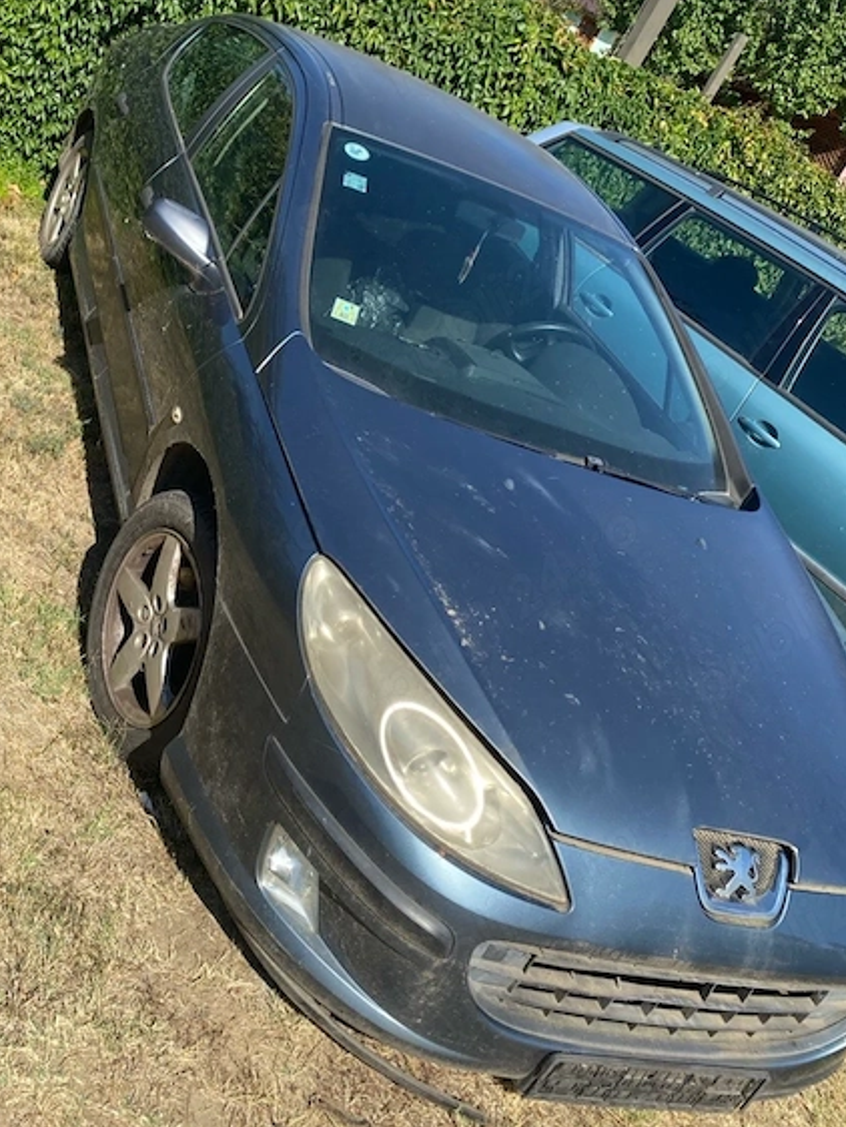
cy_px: 345
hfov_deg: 38.2
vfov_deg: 49.0
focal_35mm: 37
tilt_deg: -15.5
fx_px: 1205
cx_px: 277
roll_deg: -31.3
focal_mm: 4.25
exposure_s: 1/2066
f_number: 1.8
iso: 32
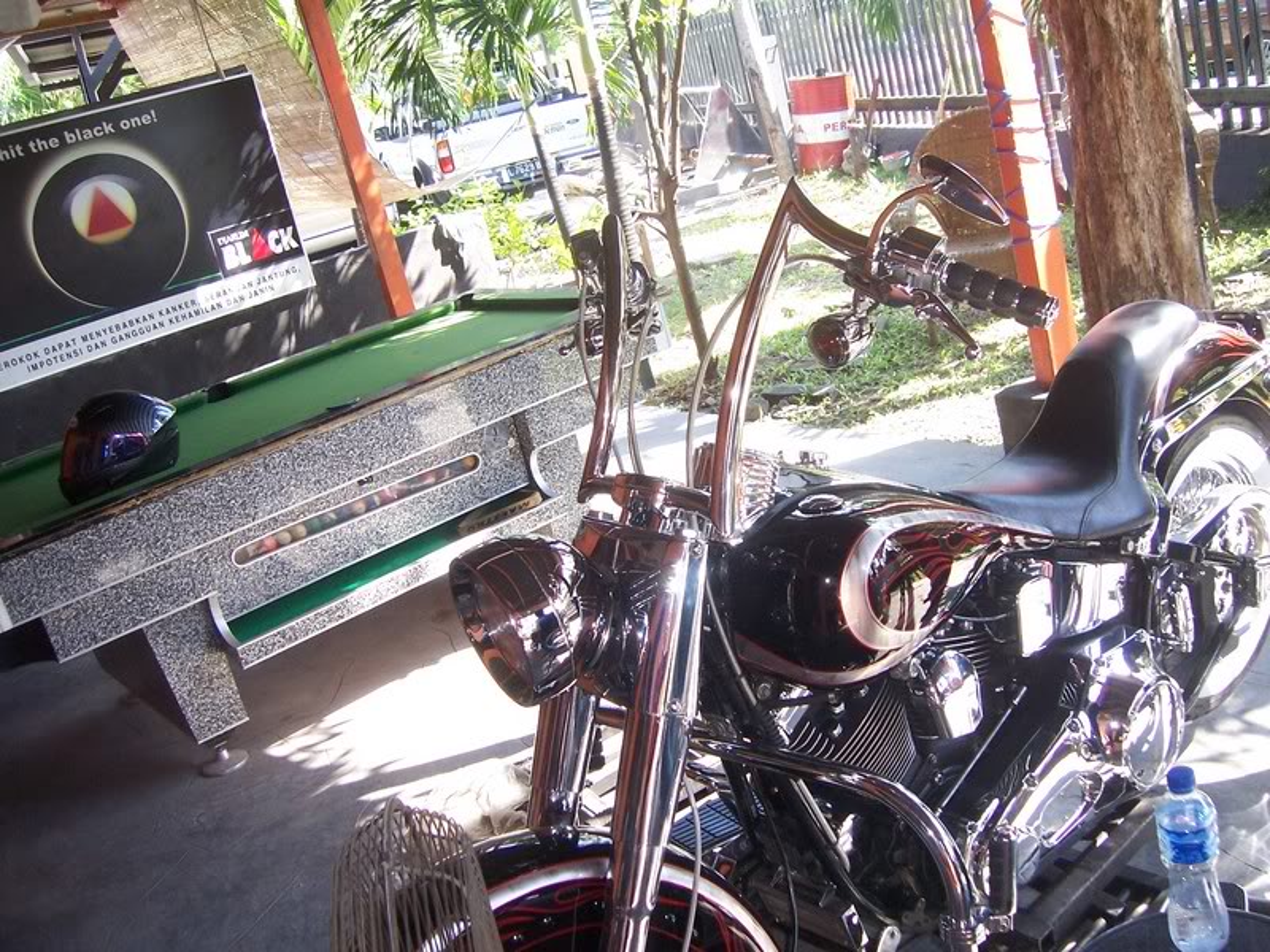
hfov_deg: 51.4
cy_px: 476
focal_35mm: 36
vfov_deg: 39.7
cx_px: 635
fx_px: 1321
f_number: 3
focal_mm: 6
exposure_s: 1/90
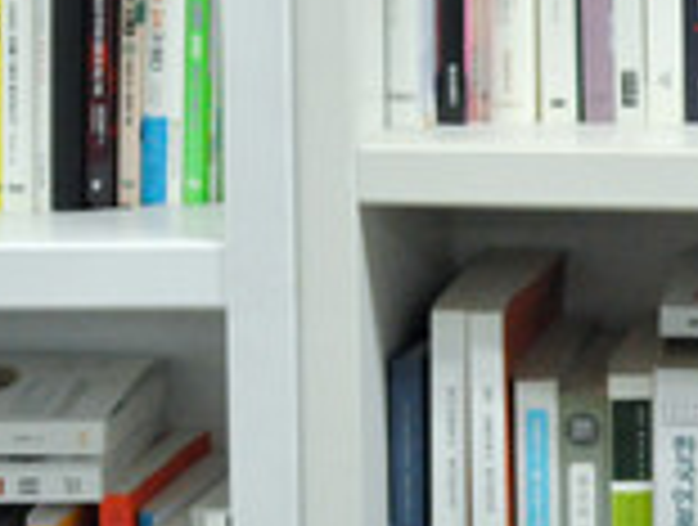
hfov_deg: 11.1
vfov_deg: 8.6
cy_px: -106
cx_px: 1027
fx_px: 3476
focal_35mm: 172
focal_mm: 32
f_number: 4.8
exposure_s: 1/125
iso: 2000
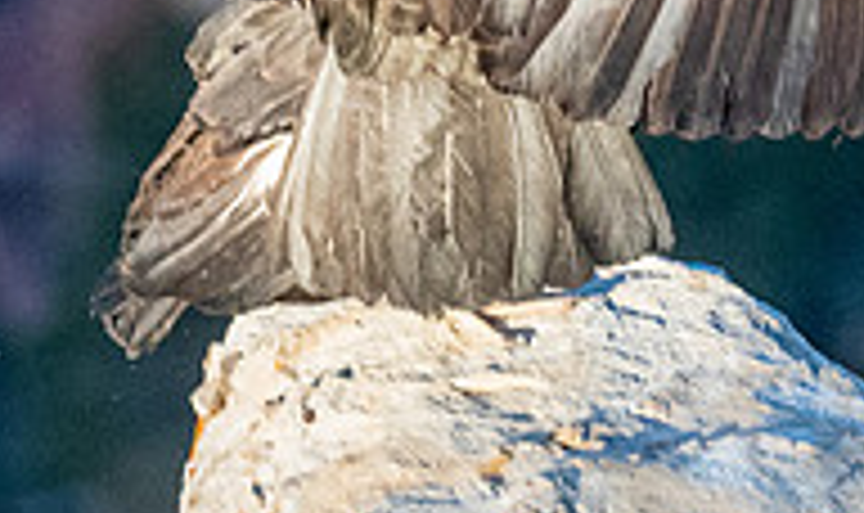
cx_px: 417
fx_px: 81092
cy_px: 395
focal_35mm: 3492
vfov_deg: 0.4
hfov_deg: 0.6
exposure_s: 1/1600
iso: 3600
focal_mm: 500
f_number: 7.1
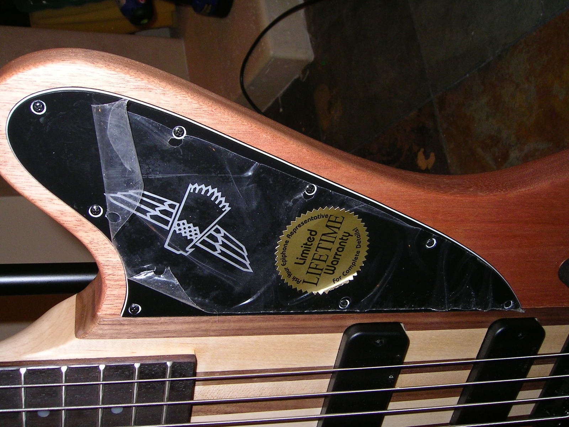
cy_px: 214
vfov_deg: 39.7
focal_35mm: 36
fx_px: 592
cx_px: 284
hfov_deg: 51.4
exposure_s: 1/30
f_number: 4.8
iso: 100
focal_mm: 5.6
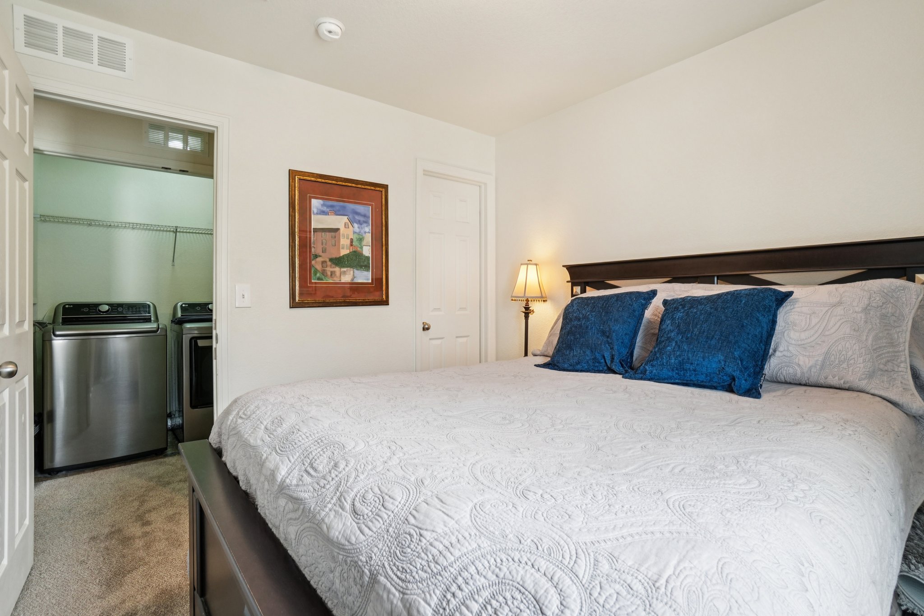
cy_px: 308
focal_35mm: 15
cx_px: 462
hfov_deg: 100.4
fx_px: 385
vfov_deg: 77.3
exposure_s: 1/25
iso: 400
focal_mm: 10
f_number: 8
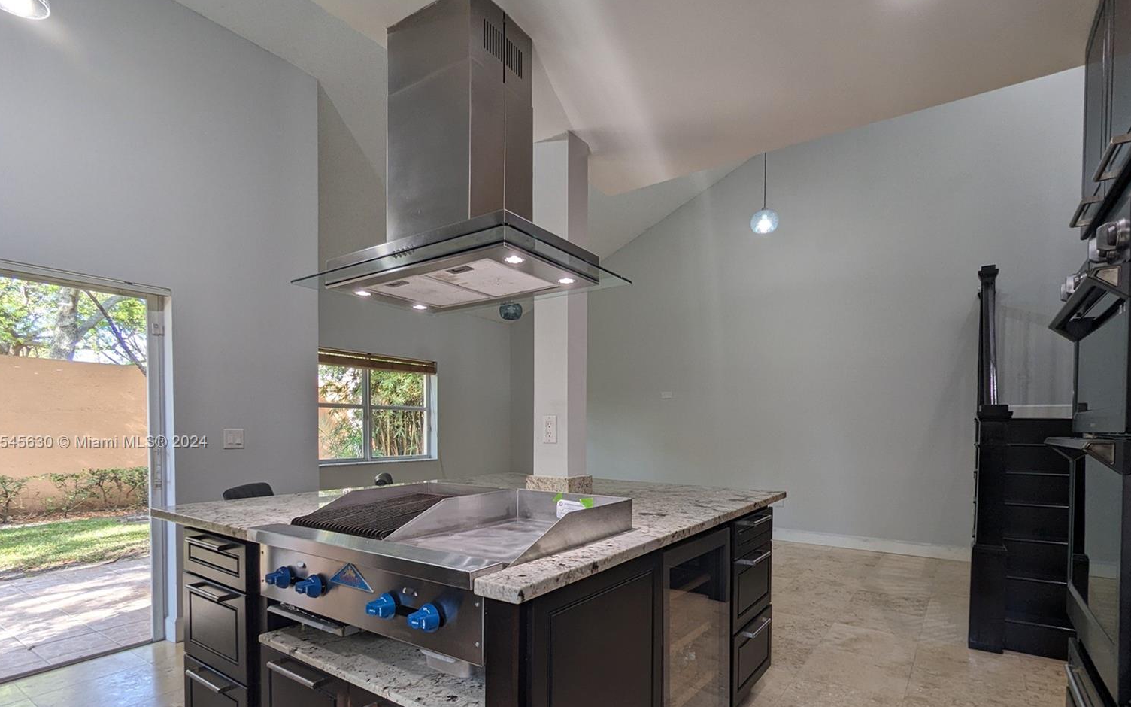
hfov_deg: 91.1
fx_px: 555
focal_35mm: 18
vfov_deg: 64.0
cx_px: 566
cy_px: 443
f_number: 2.2
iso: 72
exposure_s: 1/120
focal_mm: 2.35
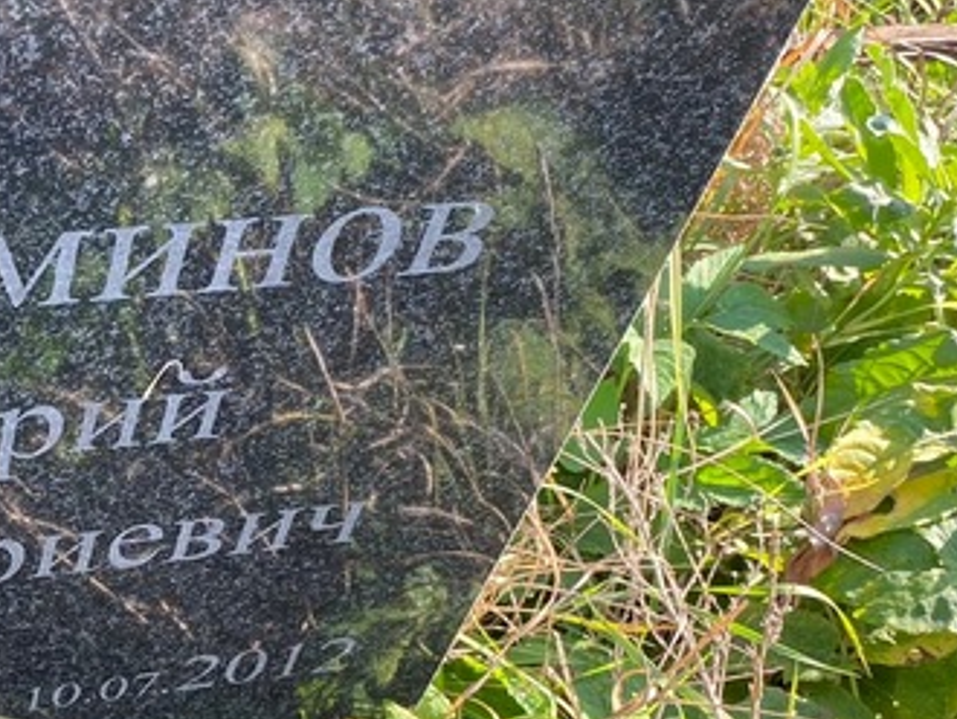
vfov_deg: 23.3
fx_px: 1743
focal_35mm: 63
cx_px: 9
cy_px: 426
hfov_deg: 28.8
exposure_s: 1/233
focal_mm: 4.25
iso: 32
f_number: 1.8
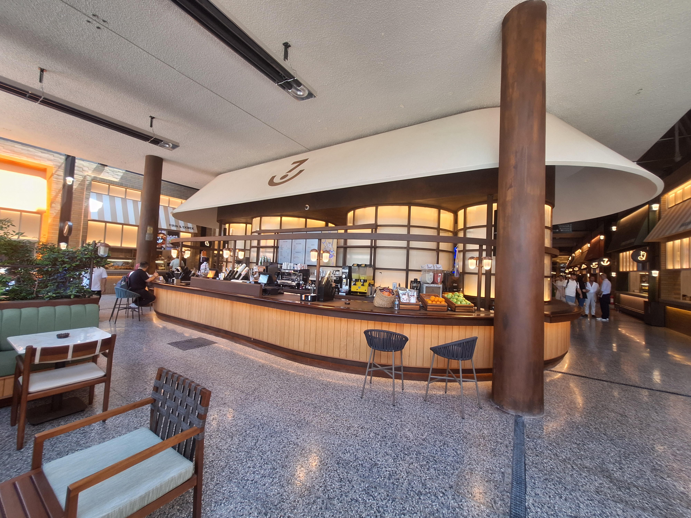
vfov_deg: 89.9
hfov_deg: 106.2
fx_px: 260
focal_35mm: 13
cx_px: 346
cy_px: 259
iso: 64
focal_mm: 1.74
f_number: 2.2
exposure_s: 1/50
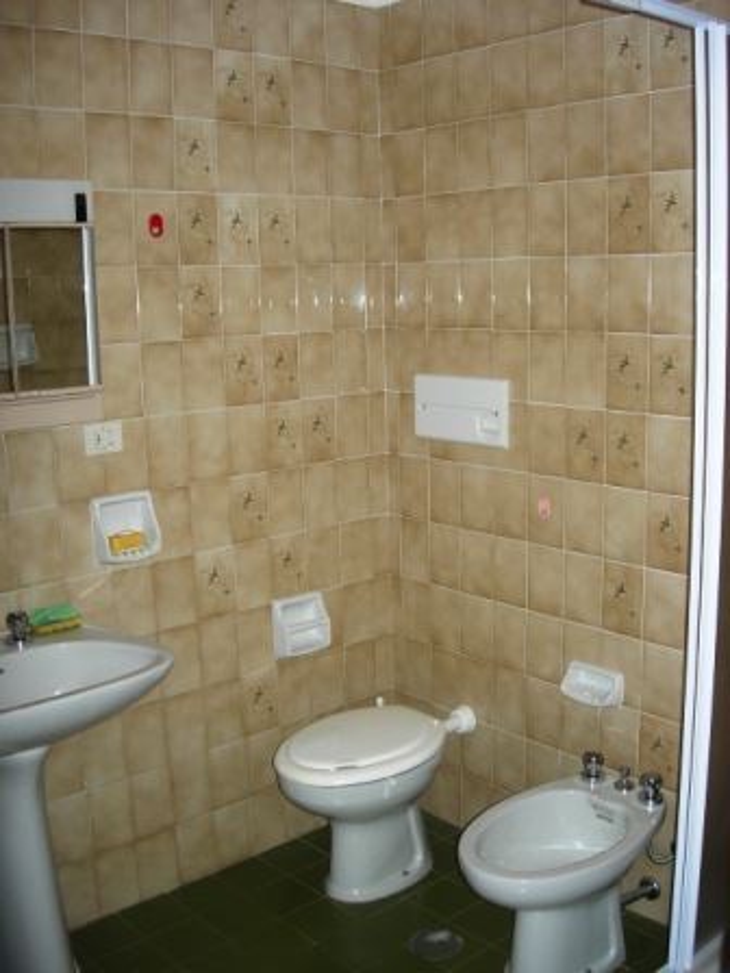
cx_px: 365
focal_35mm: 38
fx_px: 1068
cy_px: 486
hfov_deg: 37.7
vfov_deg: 49.0
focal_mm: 7.8
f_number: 2.8
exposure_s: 1/60.1
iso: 64
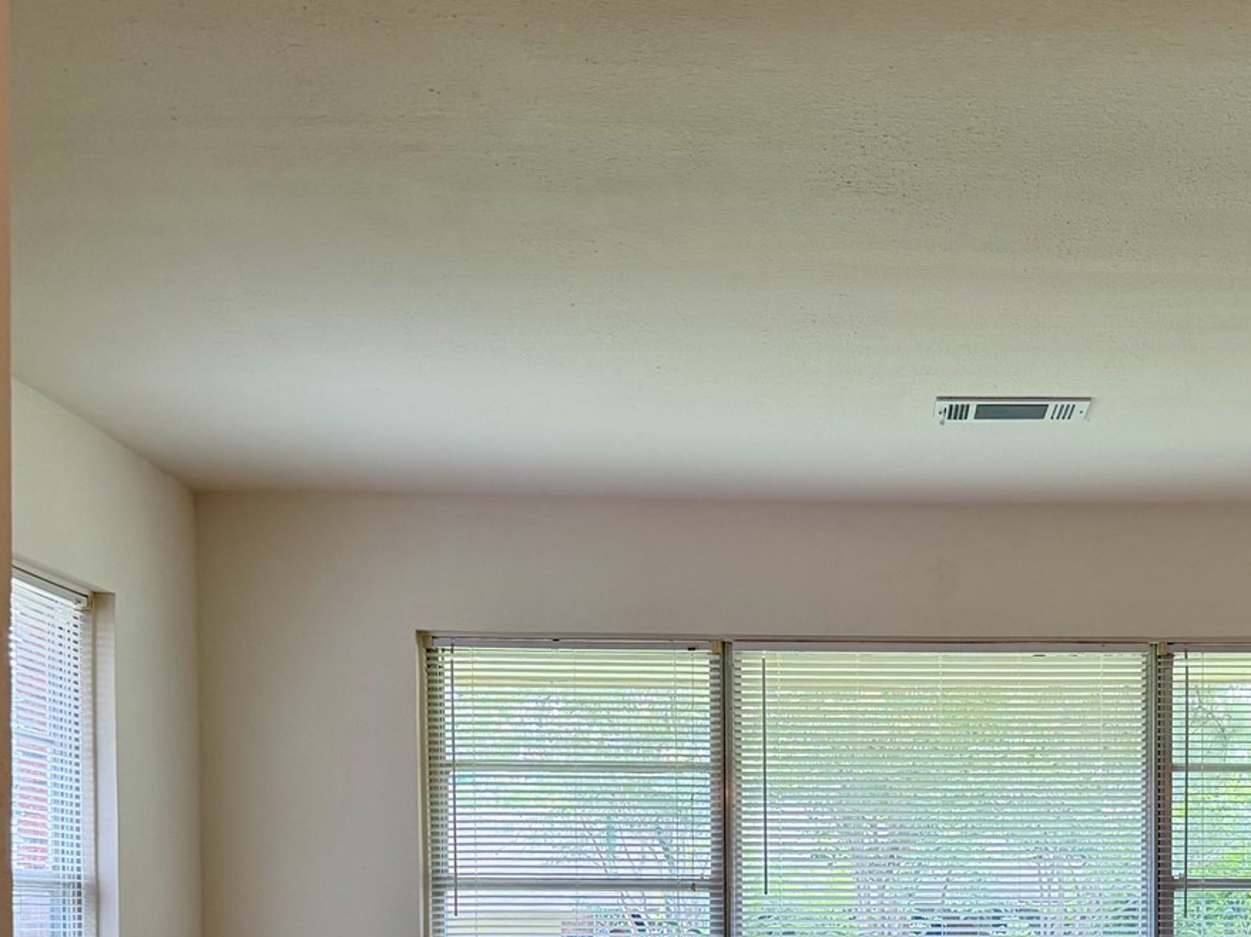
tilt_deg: -0.8
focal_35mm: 56
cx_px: 919
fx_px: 2023
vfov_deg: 24.7
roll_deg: -0.3
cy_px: 978
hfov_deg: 33.7
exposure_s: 1/150
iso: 80
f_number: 1.78
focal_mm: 6.76
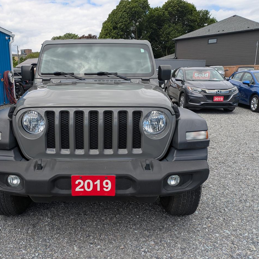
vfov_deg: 54.0
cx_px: 100
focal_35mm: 30
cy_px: 128
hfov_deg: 53.5
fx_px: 254
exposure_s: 1/1616
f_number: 1.89
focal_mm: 5.43
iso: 44
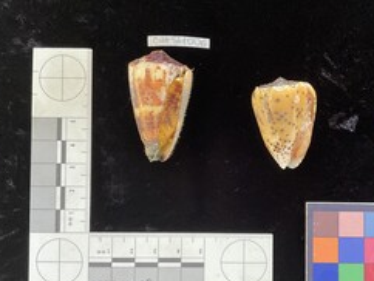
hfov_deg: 44.2
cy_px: 154
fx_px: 454
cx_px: 247
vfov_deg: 34.4
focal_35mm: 42
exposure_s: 1/50
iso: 160
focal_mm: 3
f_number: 1.8
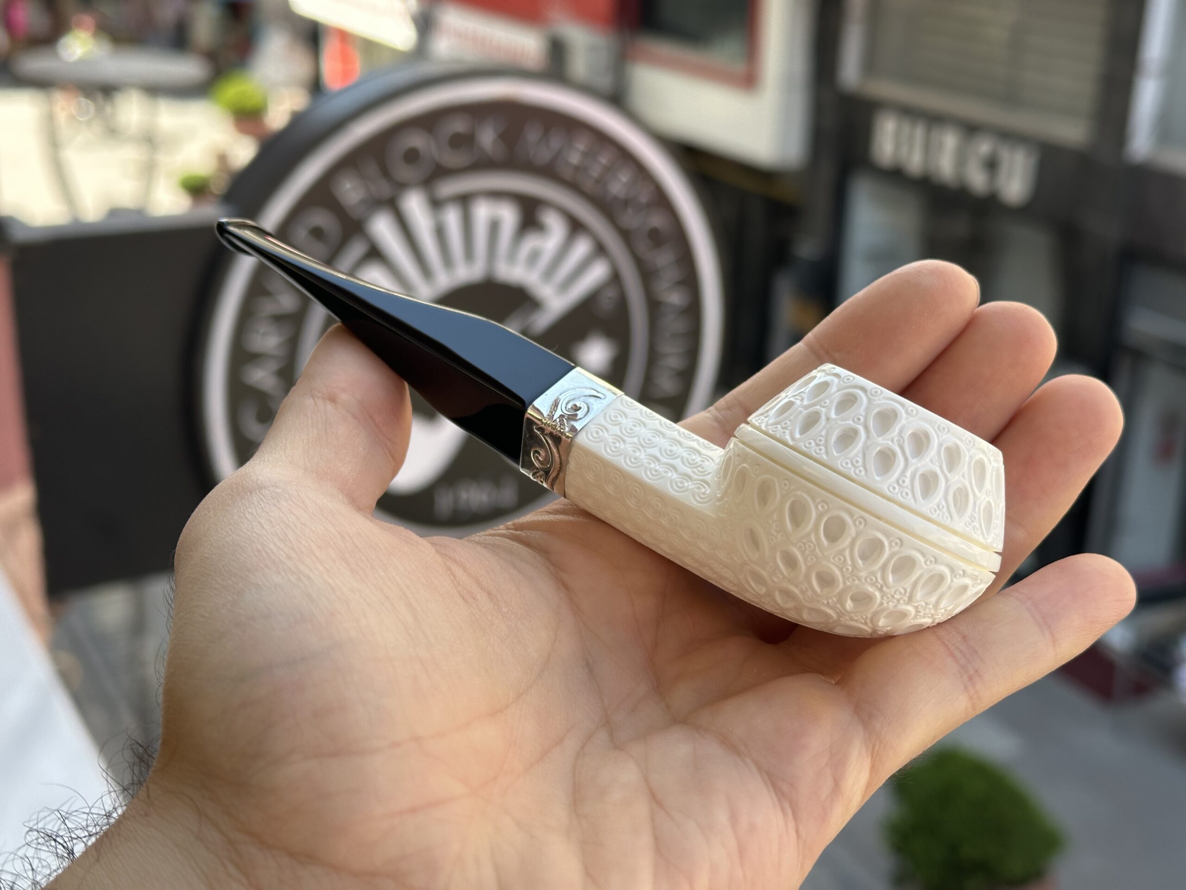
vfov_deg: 30.3
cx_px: 593
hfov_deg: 39.7
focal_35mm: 48
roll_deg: -1.8
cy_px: 445
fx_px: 1645
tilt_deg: -20.3
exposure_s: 1/555
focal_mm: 6.86
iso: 64
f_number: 1.78
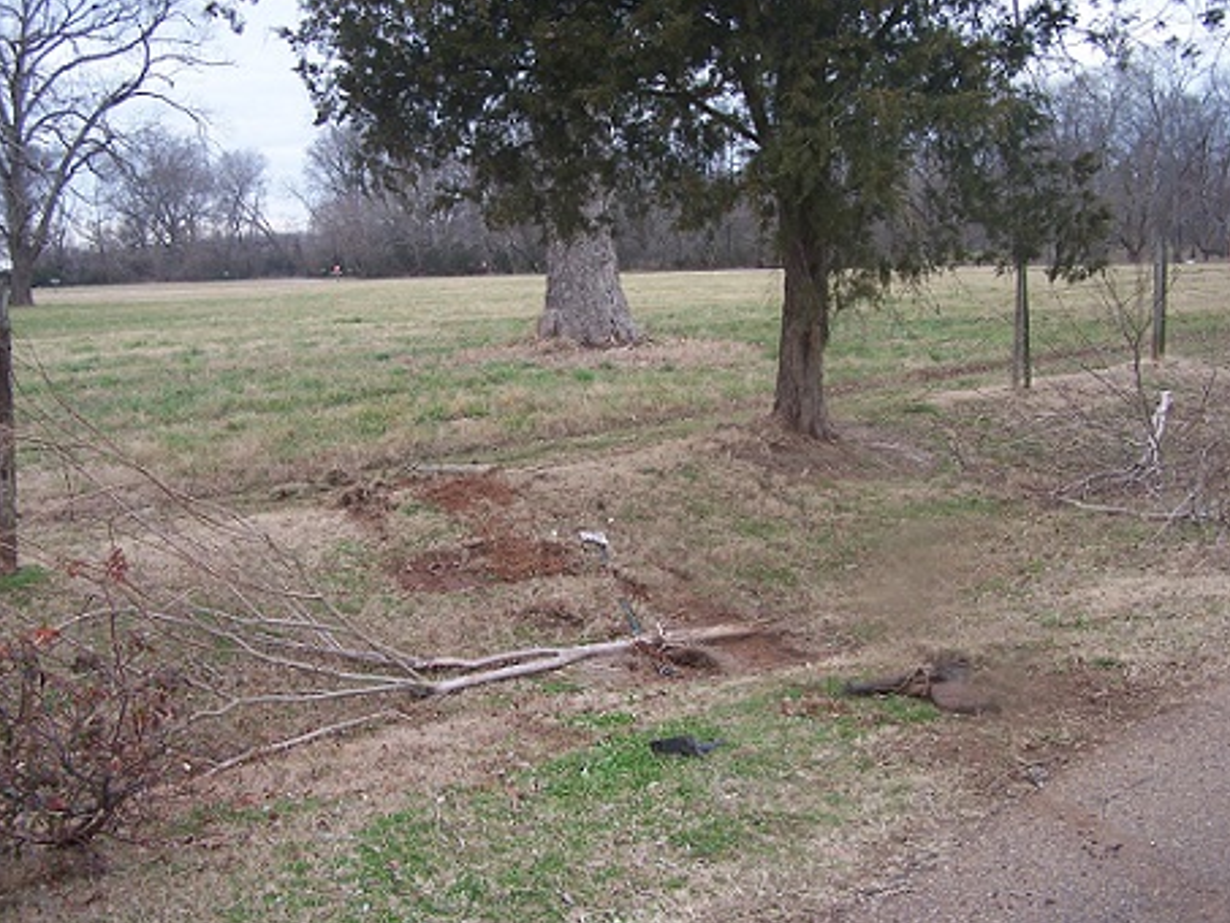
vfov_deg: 36.8
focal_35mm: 39
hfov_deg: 47.9
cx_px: 623
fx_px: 1386
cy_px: 468
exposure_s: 1/320
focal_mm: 6.3
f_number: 2.8
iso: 80
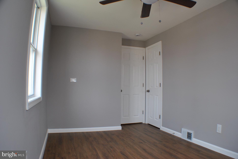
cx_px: 119
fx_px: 199
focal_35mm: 30
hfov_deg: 61.9
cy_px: 80
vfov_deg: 43.7
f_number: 5
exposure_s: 1/100
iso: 200
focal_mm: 20
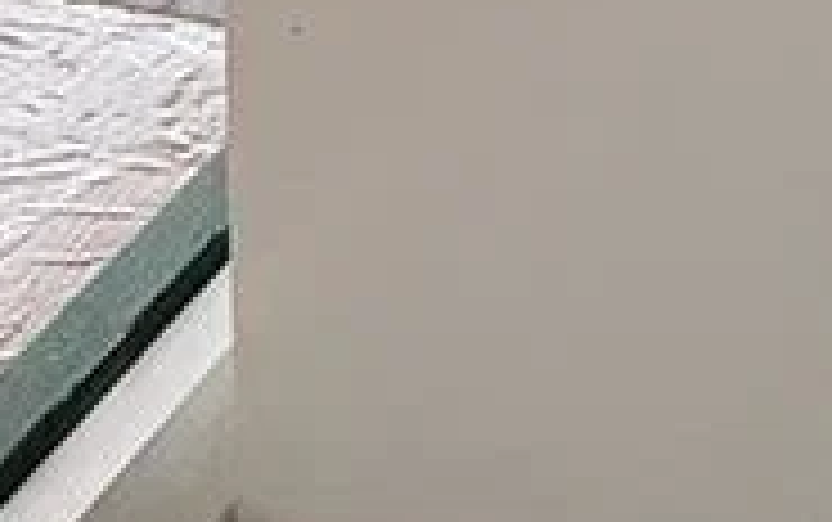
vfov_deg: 8.2
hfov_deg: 17.0
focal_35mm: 96
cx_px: 1583
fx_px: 2179
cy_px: -1539
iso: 200
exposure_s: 1/120
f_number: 2.2
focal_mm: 2.22
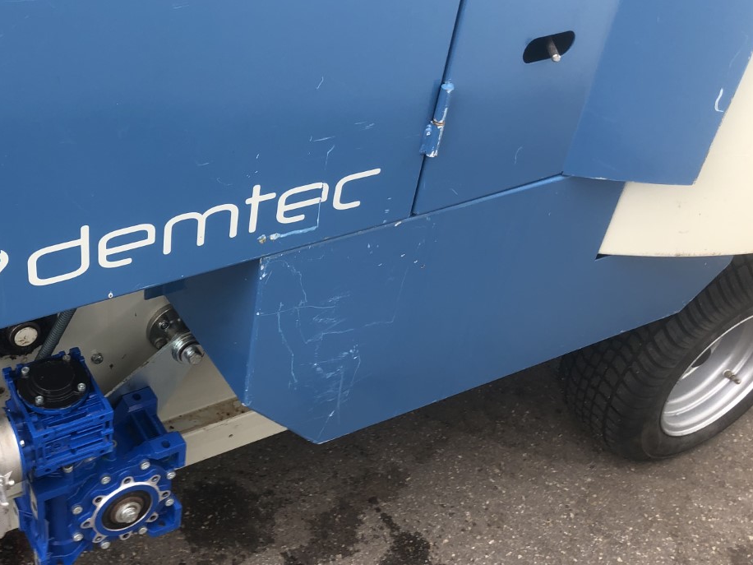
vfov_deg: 32.8
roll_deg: -1.6
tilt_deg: -36.5
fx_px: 957
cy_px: 246
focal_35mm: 44
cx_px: 182
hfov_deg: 41.6
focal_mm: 4
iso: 32
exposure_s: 1/120
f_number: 1.8
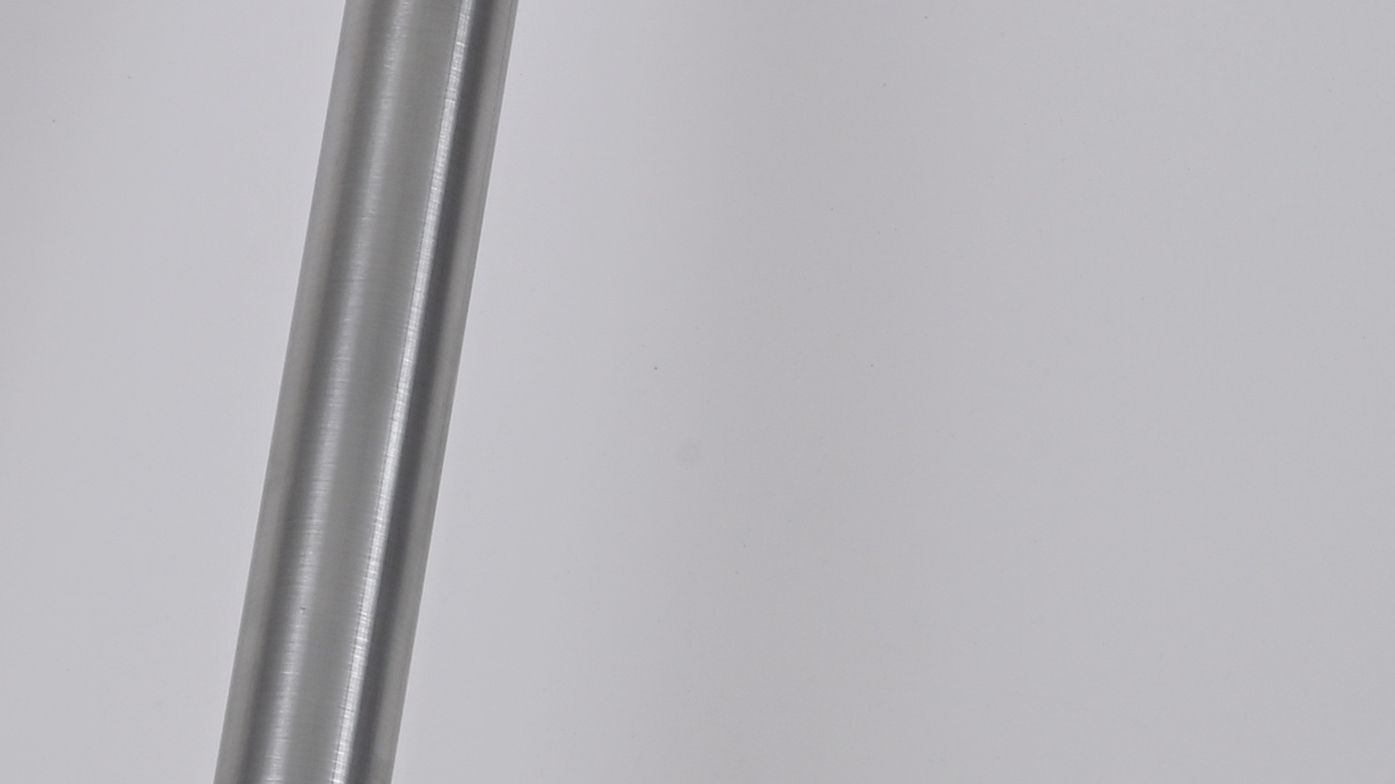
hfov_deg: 8.1
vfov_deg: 4.5
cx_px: 289
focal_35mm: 267
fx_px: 9875
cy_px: 1178
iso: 100
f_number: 18
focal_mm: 63
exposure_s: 1/160
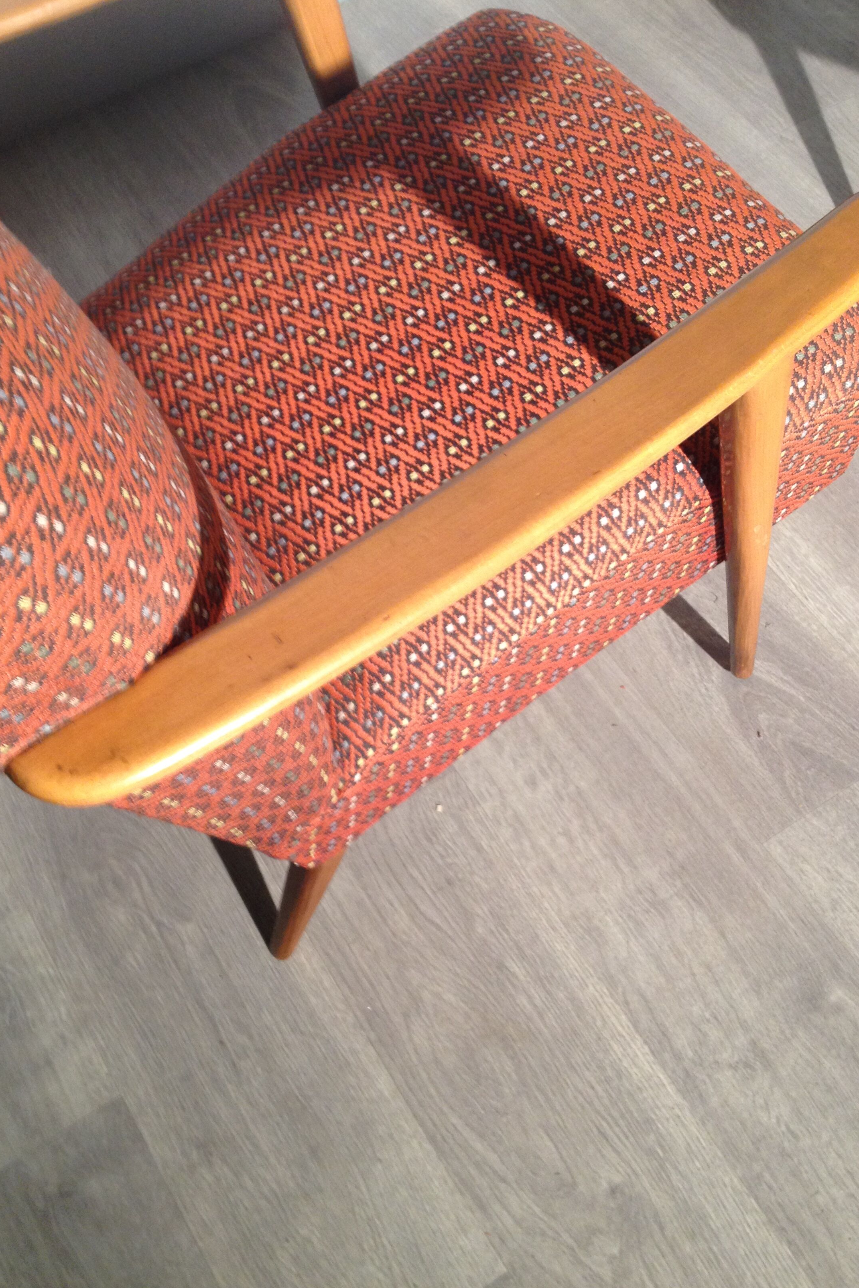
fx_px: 1324
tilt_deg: -60.2
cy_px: 647
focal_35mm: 37
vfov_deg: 51.9
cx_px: 400
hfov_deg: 35.9
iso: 125
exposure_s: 1/20
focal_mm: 4.28
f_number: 2.4
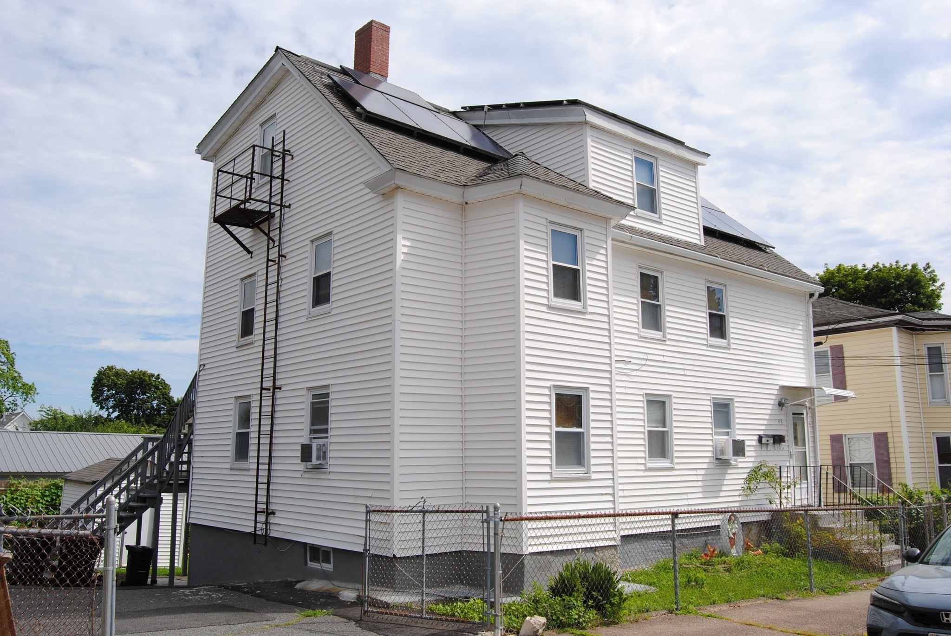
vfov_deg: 43.7
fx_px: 793
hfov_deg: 61.9
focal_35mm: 30
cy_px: 318
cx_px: 476
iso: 100
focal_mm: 20
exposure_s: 1/320
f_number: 9
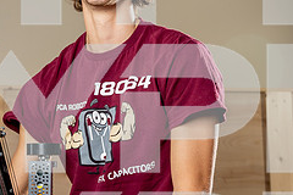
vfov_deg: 13.2
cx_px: 96
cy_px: 109
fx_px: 846
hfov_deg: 19.6
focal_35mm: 104
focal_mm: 43
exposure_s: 1/250
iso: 100
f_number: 4.5
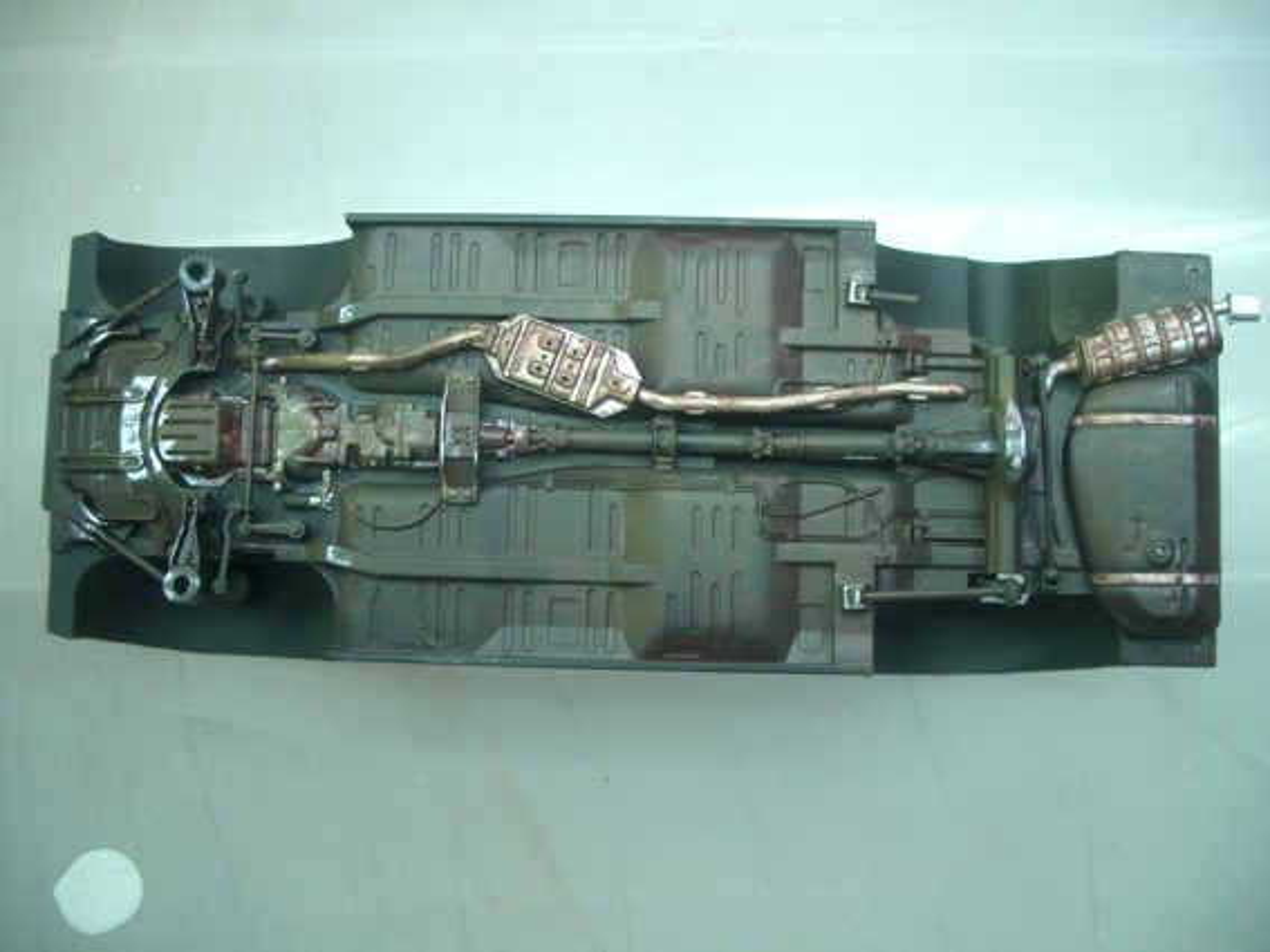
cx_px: 635
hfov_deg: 52.6
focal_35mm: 35
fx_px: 1284
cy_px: 476
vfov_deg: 40.7
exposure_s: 1/40
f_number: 2.6
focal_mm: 5.8
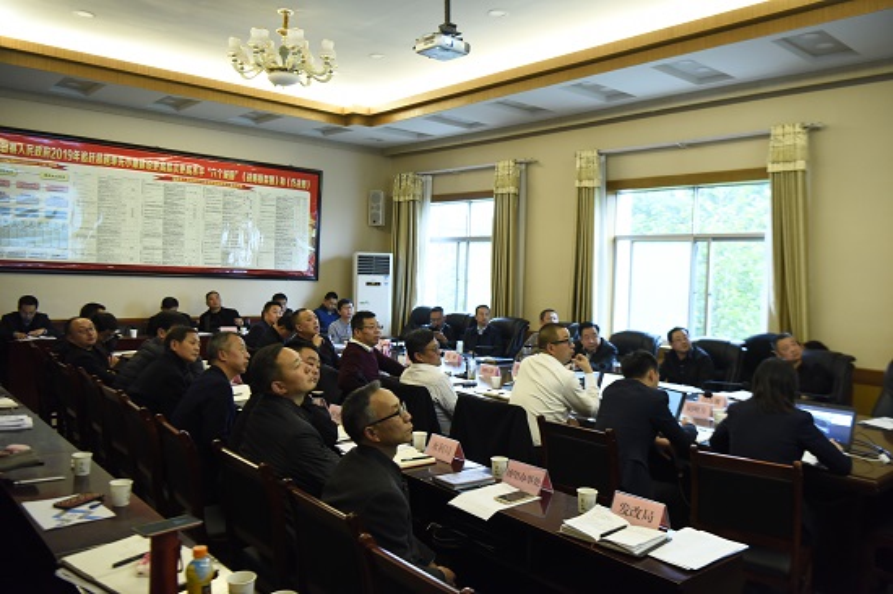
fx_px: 744
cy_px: 297
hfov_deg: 62.0
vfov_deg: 43.6
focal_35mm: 30
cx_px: 446
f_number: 3.3
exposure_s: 1/60
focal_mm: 30
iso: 1600
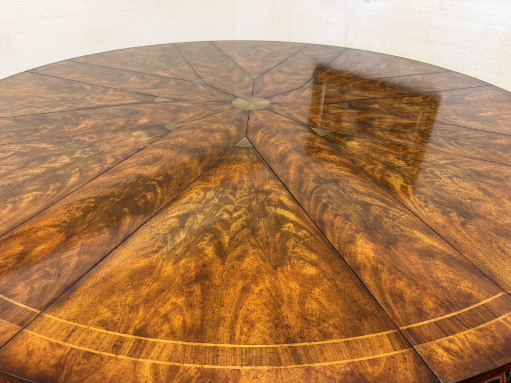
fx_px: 354
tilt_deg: -33.9
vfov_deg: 56.8
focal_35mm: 24
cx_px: 256
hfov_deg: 71.6
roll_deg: -1.0
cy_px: 192
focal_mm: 6.76
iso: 160
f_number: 1.78
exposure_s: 1/50
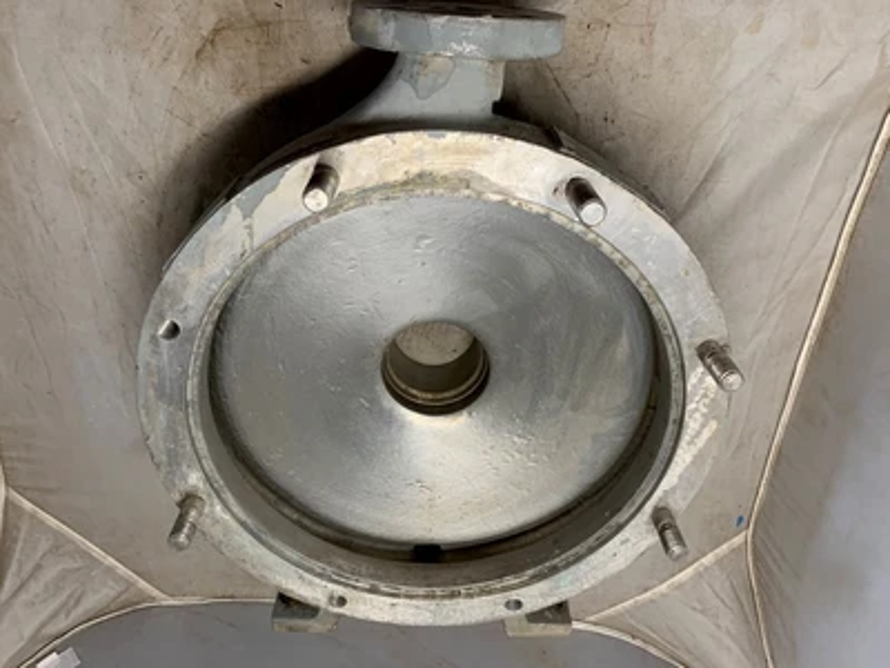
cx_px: 445
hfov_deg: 67.3
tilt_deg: -58.4
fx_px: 668
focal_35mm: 26
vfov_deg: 53.1
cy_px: 334
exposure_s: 1/70
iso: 100
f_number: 1.8
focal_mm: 4.25
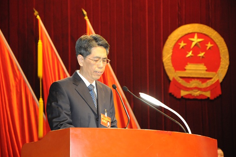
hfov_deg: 14.5
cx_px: 115
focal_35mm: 142
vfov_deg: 9.6
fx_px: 930
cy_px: 77
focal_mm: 92
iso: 2200
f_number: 5.6
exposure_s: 1/60
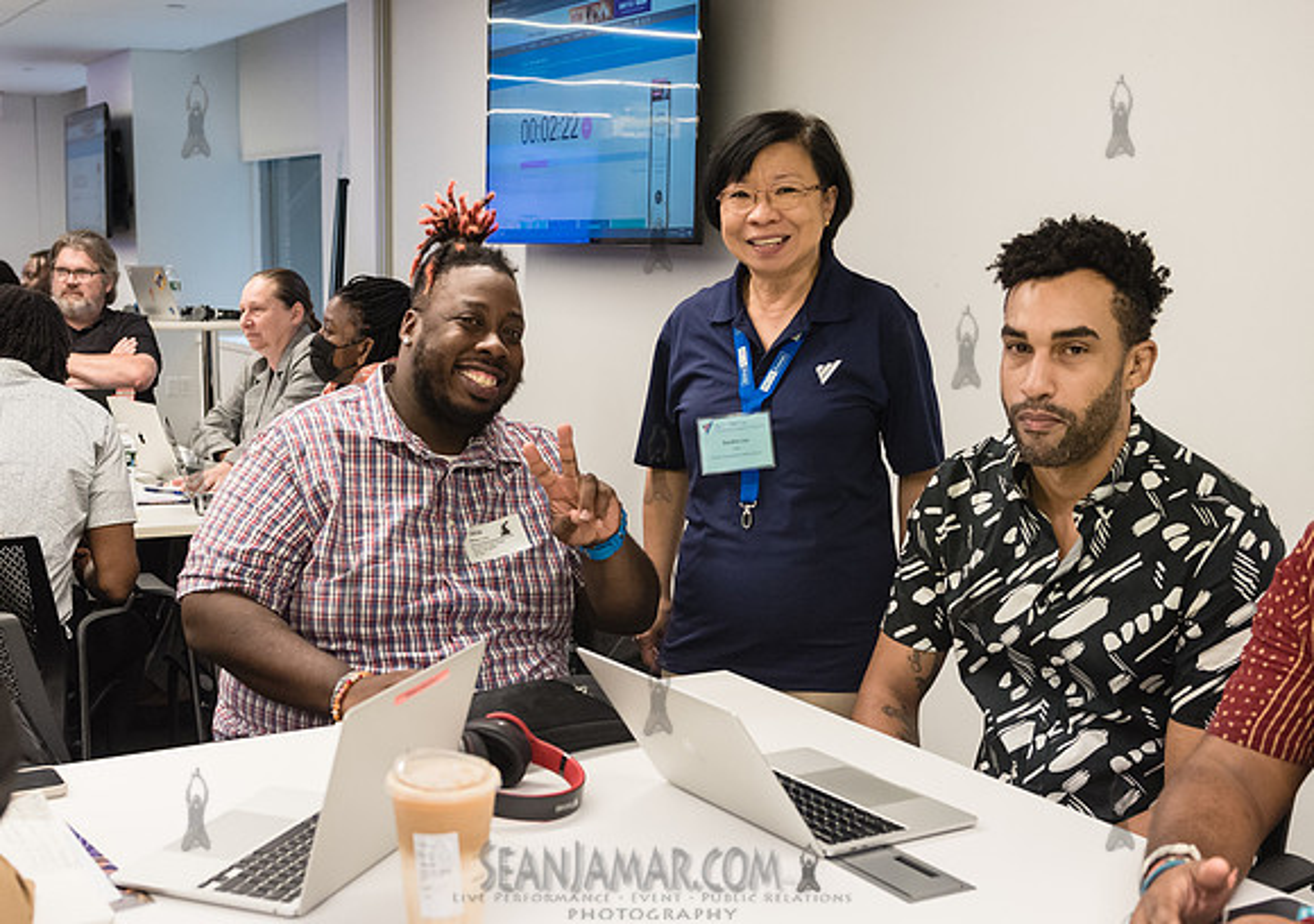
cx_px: 558
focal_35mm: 46
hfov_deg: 41.8
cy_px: 518
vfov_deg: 30.1
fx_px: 1716
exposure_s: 1/320
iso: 2000
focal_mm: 34
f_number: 4
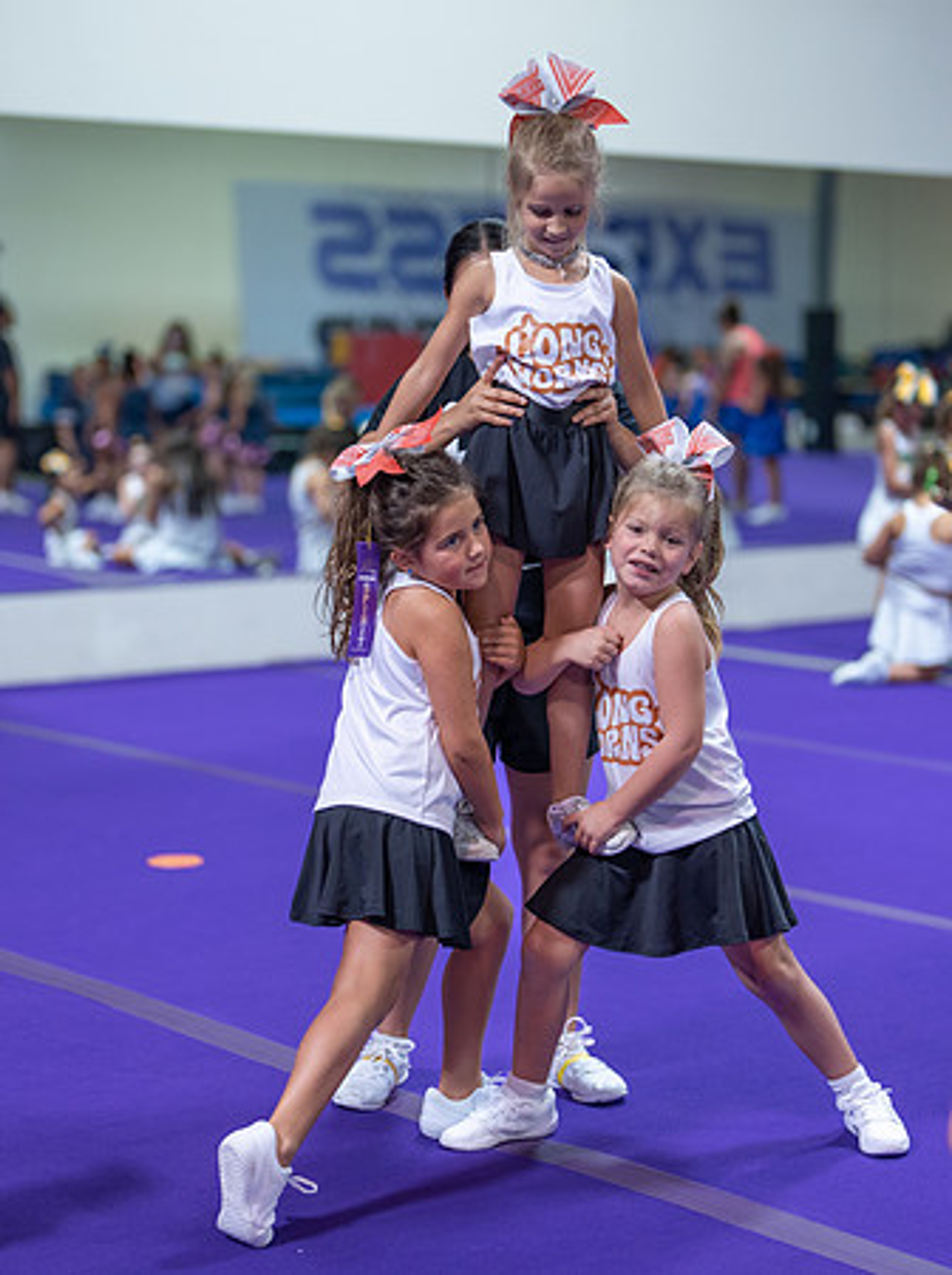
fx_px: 2866
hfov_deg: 18.9
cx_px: 479
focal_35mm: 78
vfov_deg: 25.1
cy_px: 600
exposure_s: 1/400
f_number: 1.2
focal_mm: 50
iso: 640
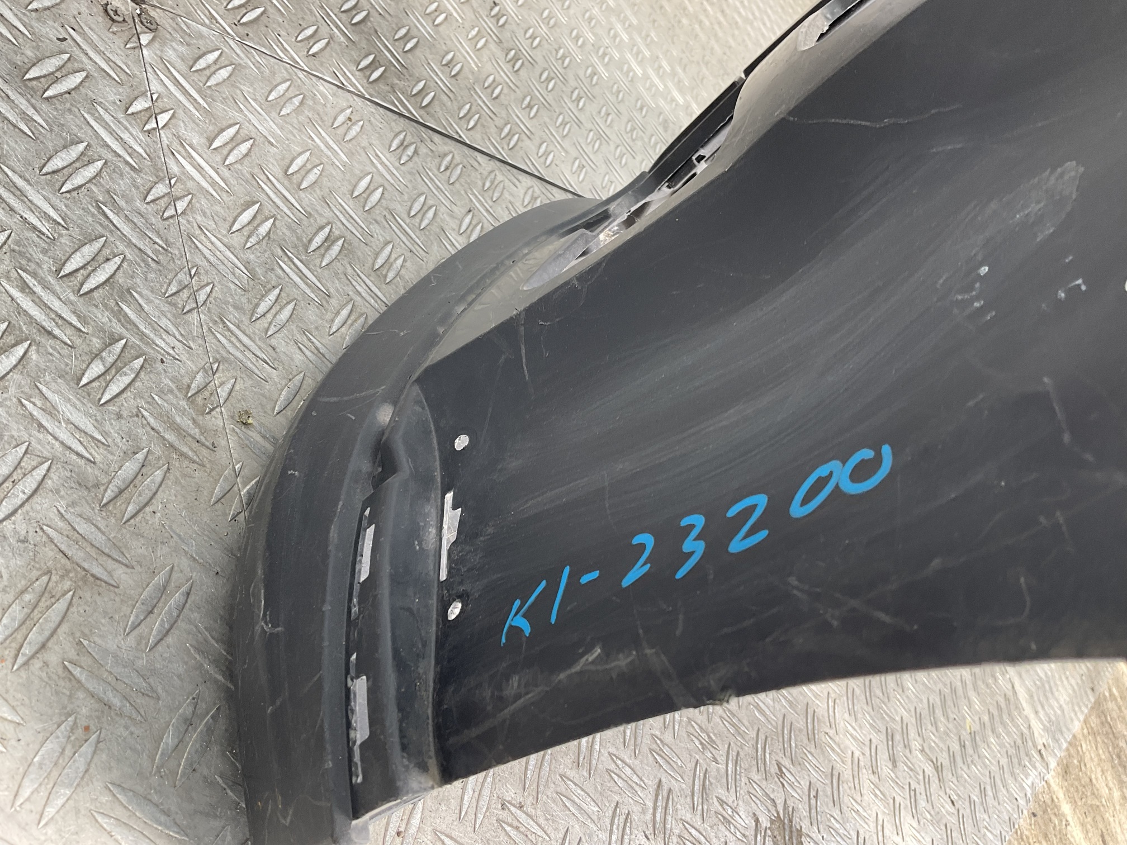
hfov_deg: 61.7
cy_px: 422
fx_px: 944
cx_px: 564
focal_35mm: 29
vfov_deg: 48.2
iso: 25
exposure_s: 1/100
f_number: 1.8
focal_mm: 3
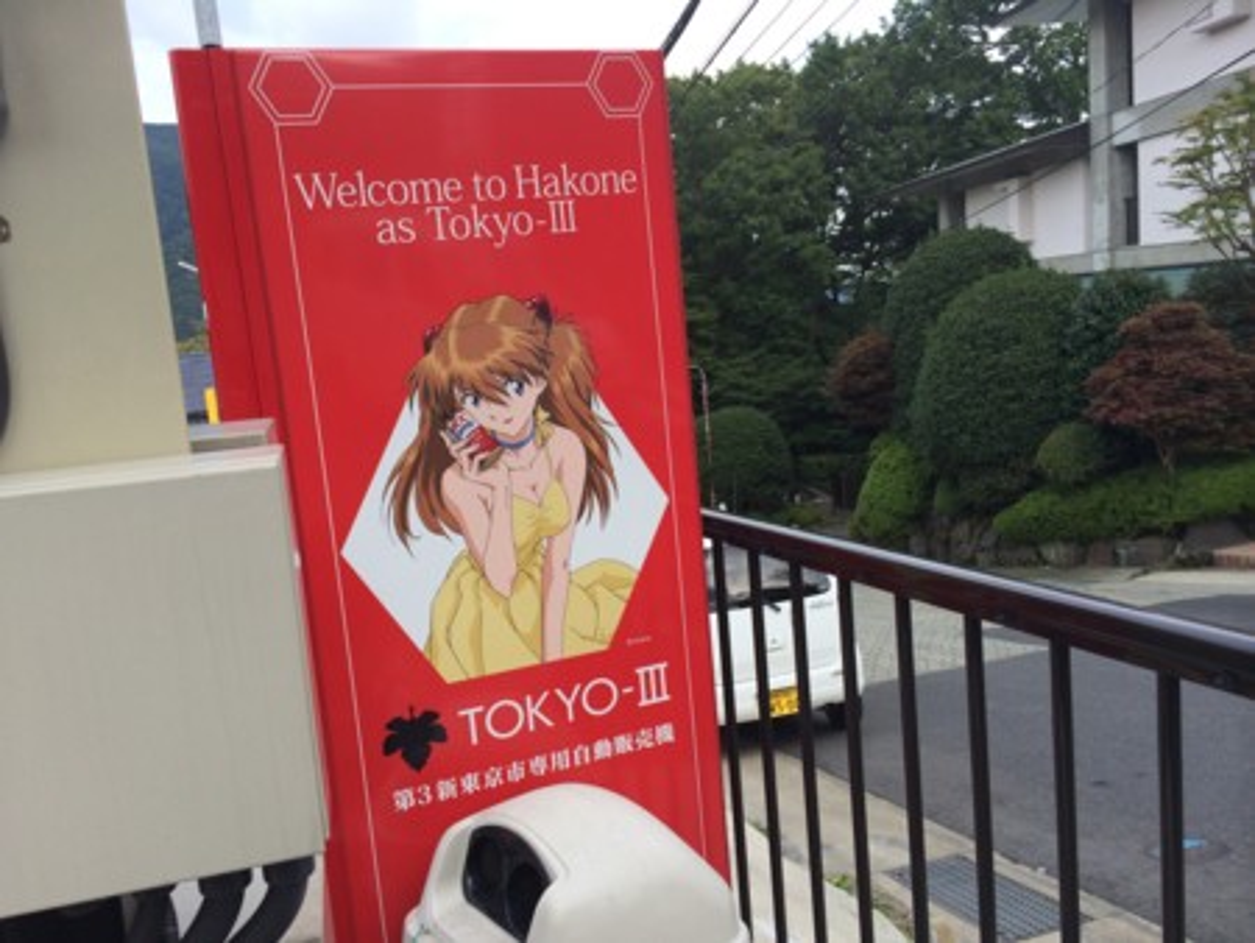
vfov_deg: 46.8
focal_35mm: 30
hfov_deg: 59.9
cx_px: 628
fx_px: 1088
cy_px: 472
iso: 32
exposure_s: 1/562
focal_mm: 4.12
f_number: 2.2
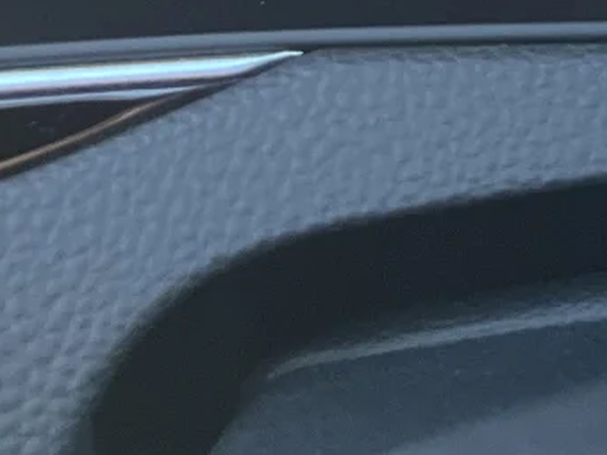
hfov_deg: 12.6
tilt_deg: -18.2
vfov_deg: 8.8
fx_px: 2578
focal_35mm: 147
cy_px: -749
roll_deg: -2.4
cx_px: 975
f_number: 1.6
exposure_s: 1/84
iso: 100
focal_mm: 5.1
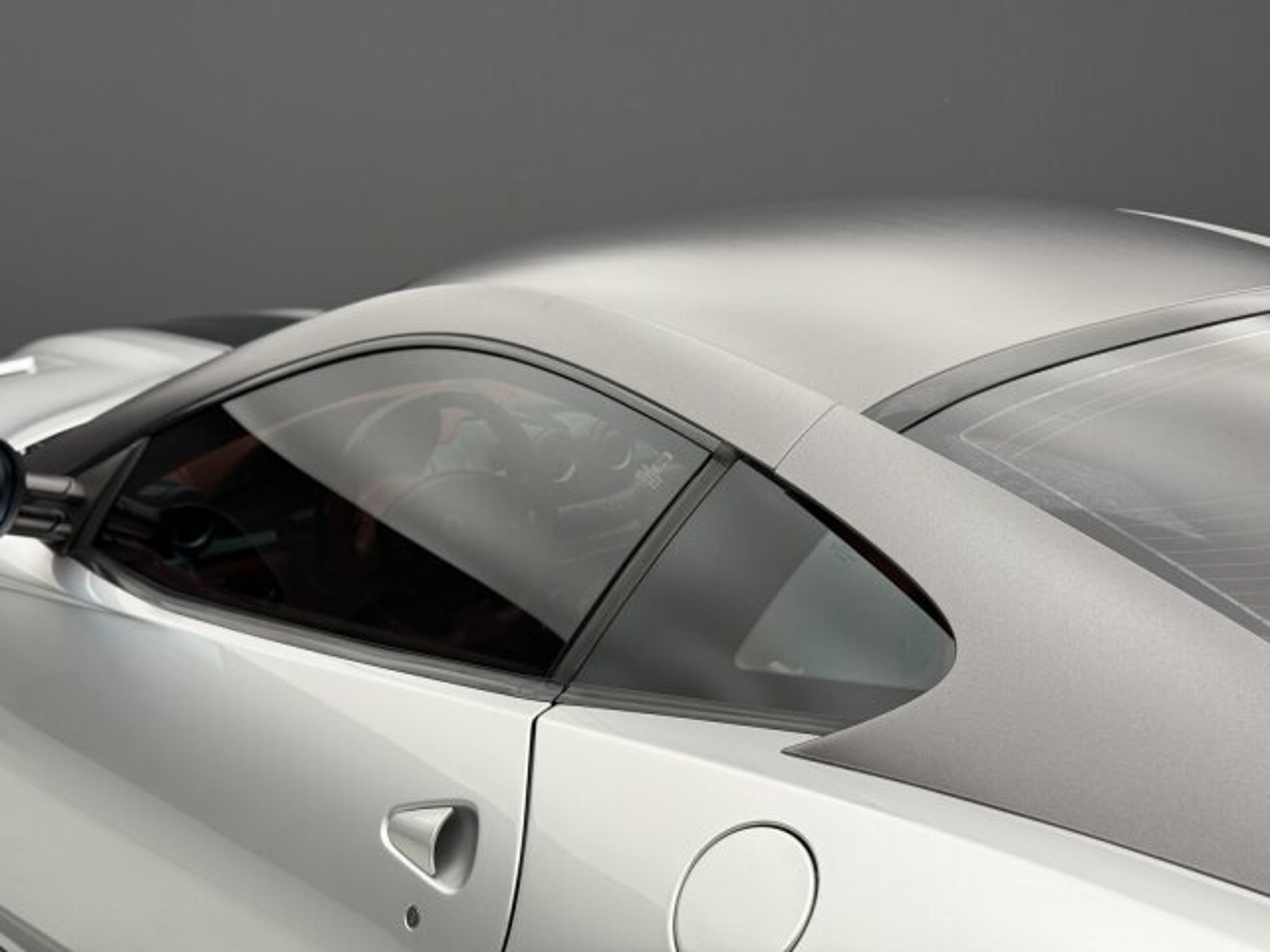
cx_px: 635
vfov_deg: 30.3
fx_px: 1761
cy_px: 476
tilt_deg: -15.5
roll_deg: -2.1
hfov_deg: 39.7
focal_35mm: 48
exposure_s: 1/99
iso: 125
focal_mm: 6.76
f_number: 1.78
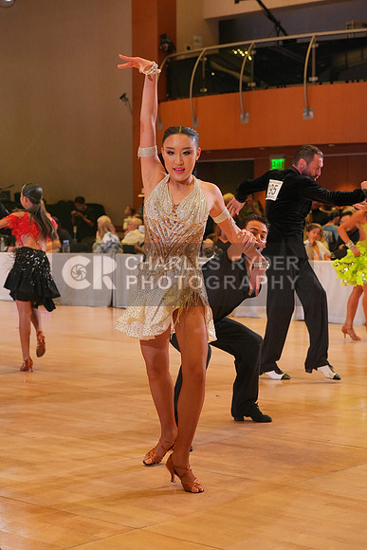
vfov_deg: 27.3
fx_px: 1131
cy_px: 275
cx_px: 184
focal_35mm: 74
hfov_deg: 18.4
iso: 3200
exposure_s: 1/400
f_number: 5.6
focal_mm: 74
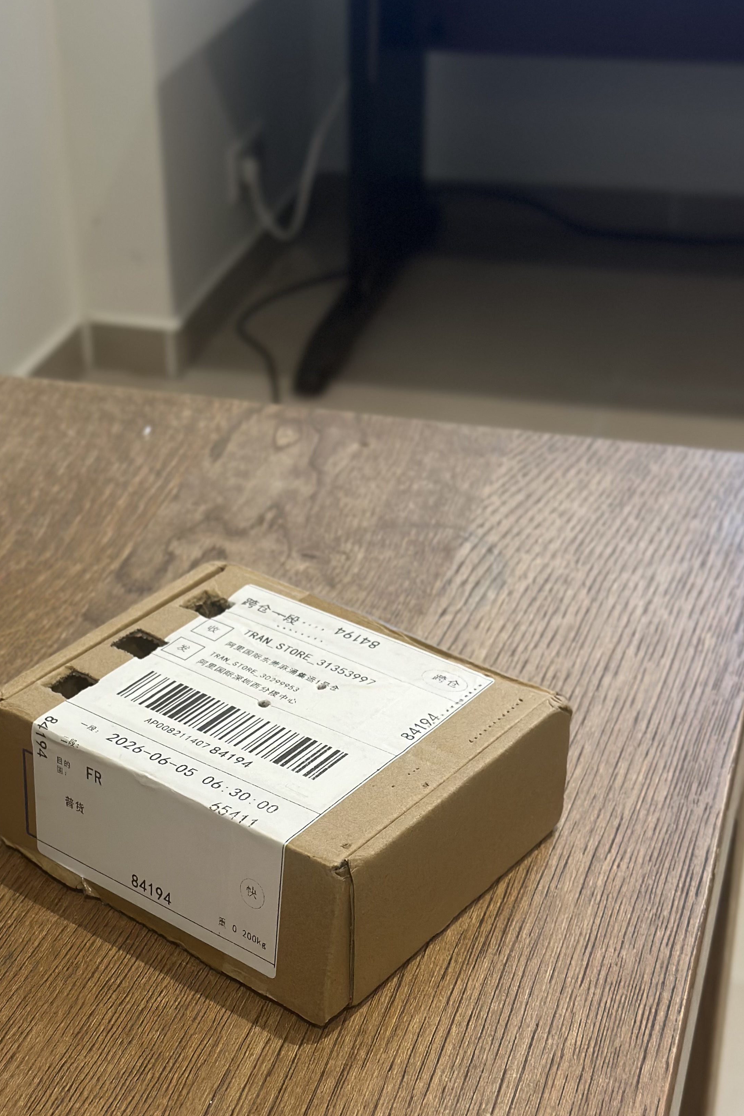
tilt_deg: -30.8
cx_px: 280
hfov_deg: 21.9
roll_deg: +1.0
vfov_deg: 32.3
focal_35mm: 62
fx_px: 1922
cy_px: 633
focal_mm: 6.86
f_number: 1.78
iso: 125
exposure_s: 1/61
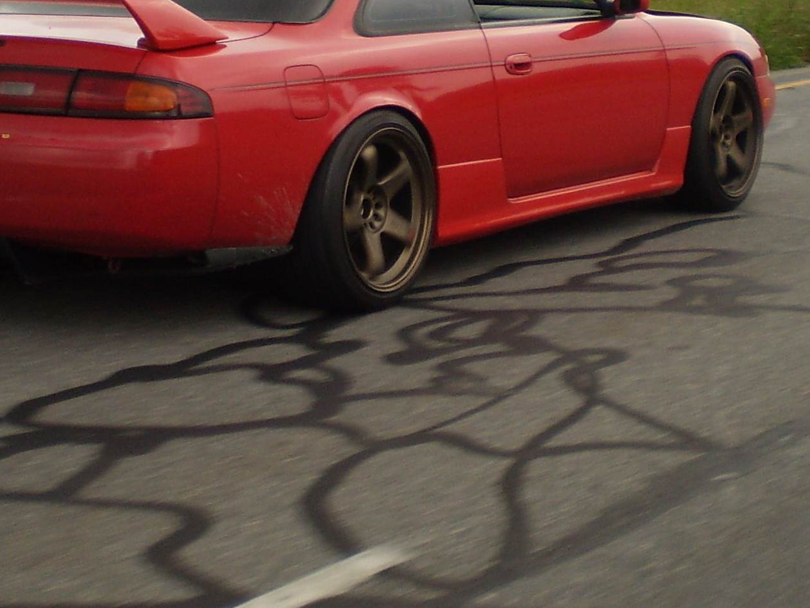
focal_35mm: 93
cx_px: 319
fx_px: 2177
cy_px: 146
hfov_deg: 21.0
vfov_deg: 15.8
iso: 64
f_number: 3.1
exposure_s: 1/500
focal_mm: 6.3
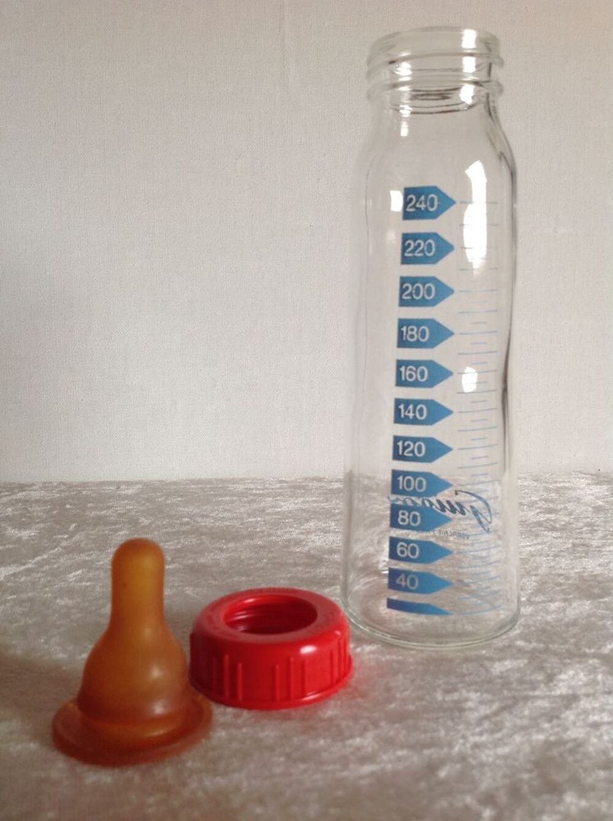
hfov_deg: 40.6
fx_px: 829
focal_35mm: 35
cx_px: 306
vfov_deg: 52.7
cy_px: 410
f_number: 2.4
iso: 50
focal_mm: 4.28
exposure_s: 1/40
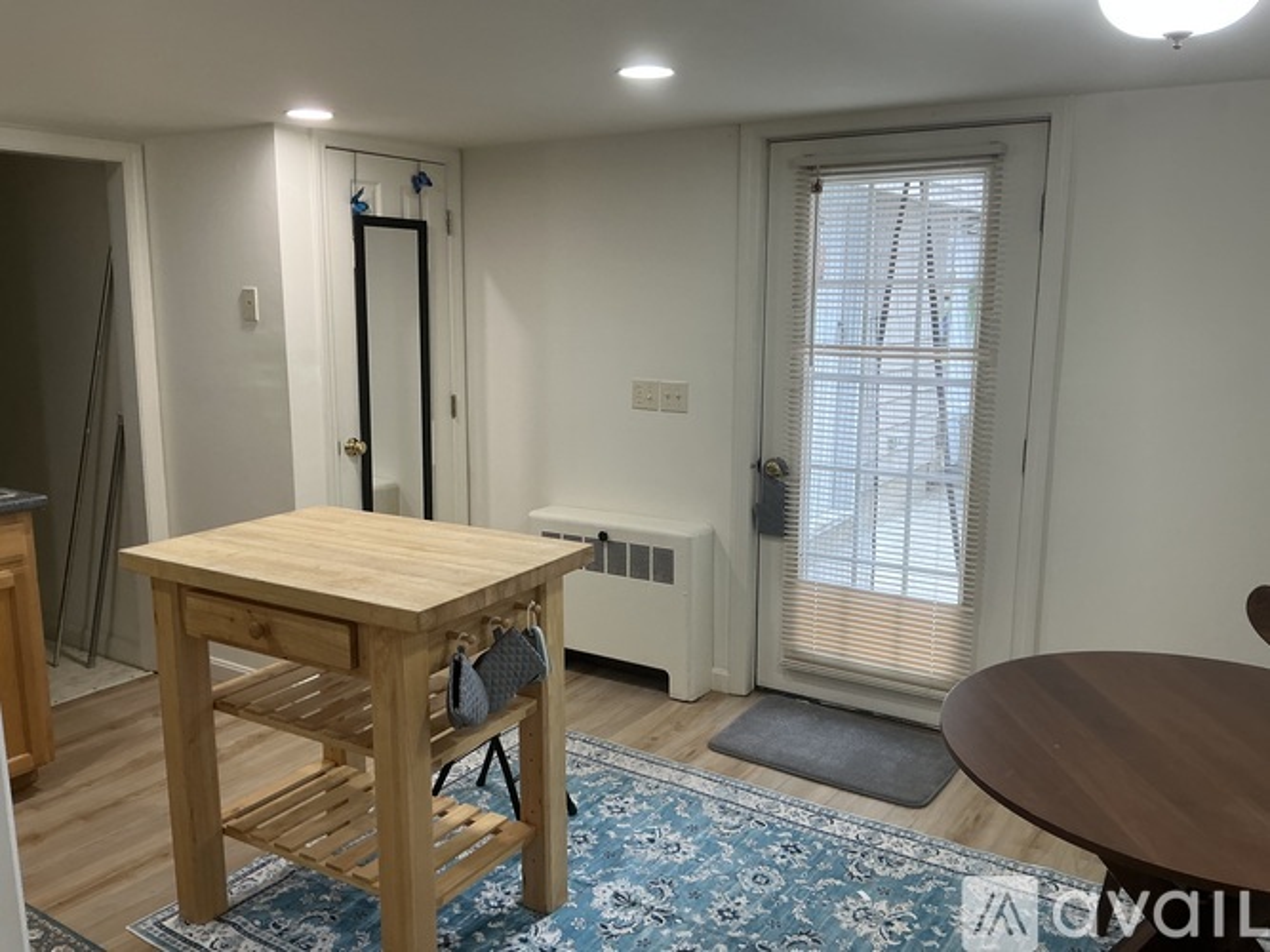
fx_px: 1027
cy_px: 476
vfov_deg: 49.7
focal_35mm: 28
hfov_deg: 63.5
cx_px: 635
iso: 40
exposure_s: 1/60
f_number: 1.8
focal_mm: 3
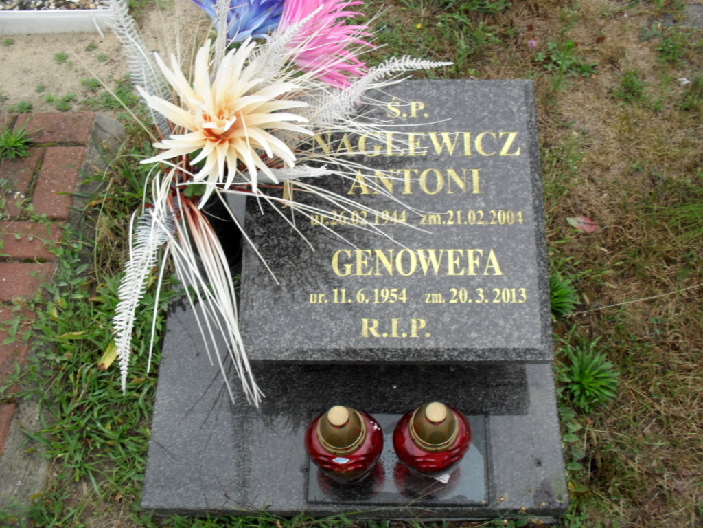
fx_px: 711
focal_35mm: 35
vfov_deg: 40.7
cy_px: 264
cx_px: 352
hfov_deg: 52.6
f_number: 8.4
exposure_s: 1/90
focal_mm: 6.3
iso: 100
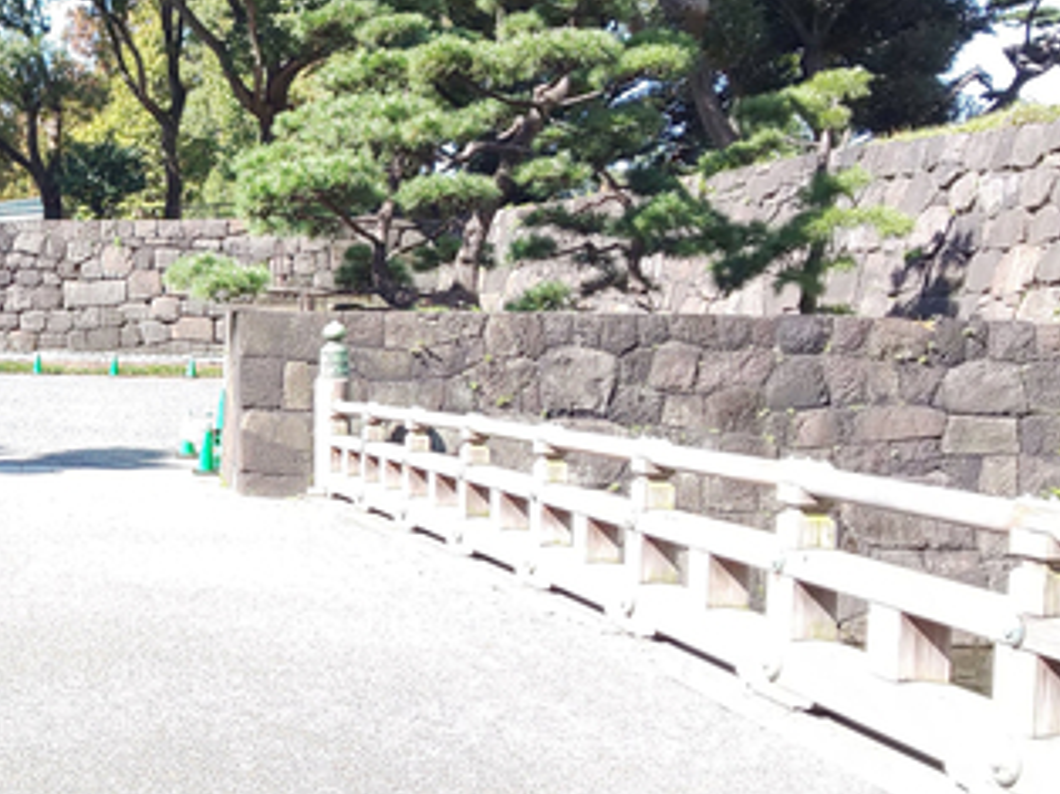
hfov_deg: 34.2
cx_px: 0
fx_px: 1561
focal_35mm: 51
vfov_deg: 28.5
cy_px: 426
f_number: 1.94
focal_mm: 3.45
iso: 28
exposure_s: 1/224
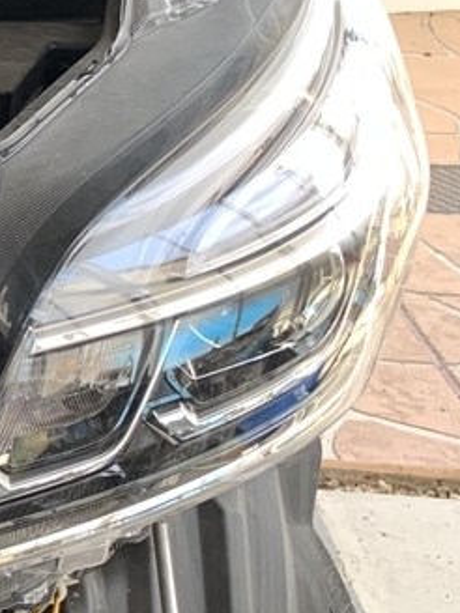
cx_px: -647
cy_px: 443
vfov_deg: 20.5
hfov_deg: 12.3
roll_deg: +1.8
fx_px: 1683
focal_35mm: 95
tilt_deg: -33.7
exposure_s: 1/87
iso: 100
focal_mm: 4.25
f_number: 1.8
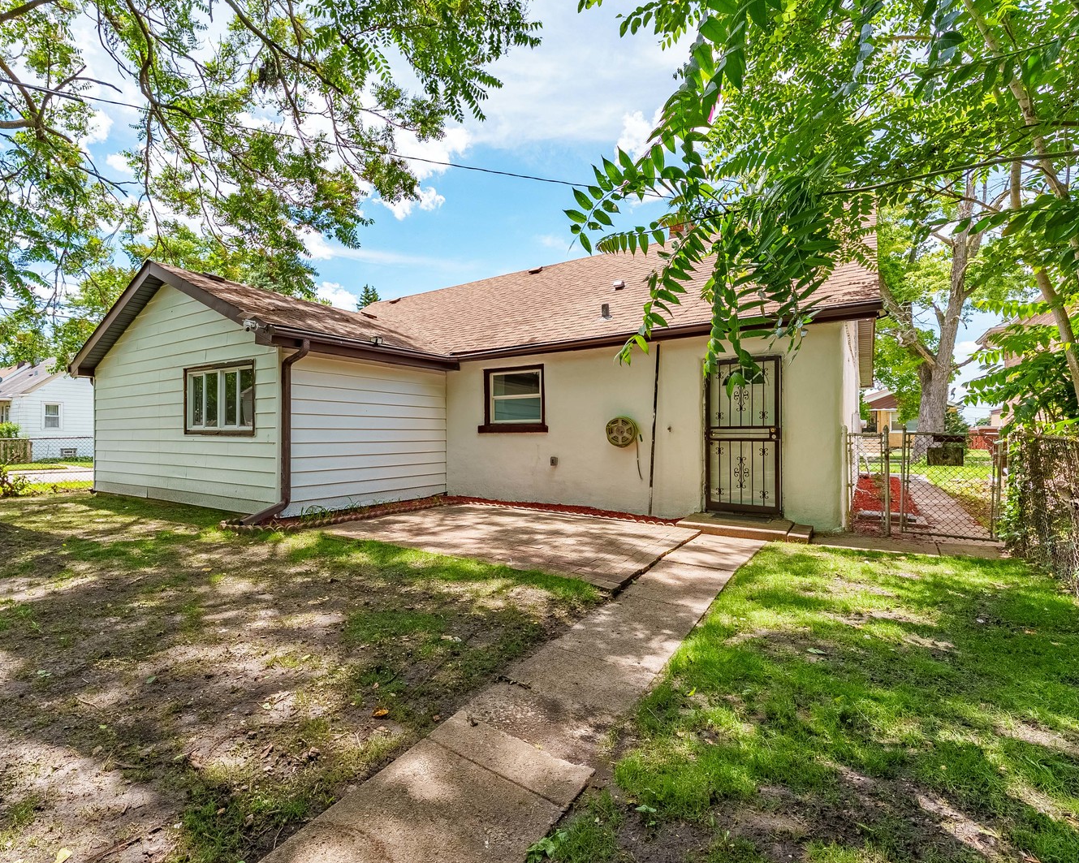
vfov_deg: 77.2
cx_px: 454
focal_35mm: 17
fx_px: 540
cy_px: 429
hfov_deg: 89.2
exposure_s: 1/4000
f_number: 7.1
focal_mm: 14.8
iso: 250
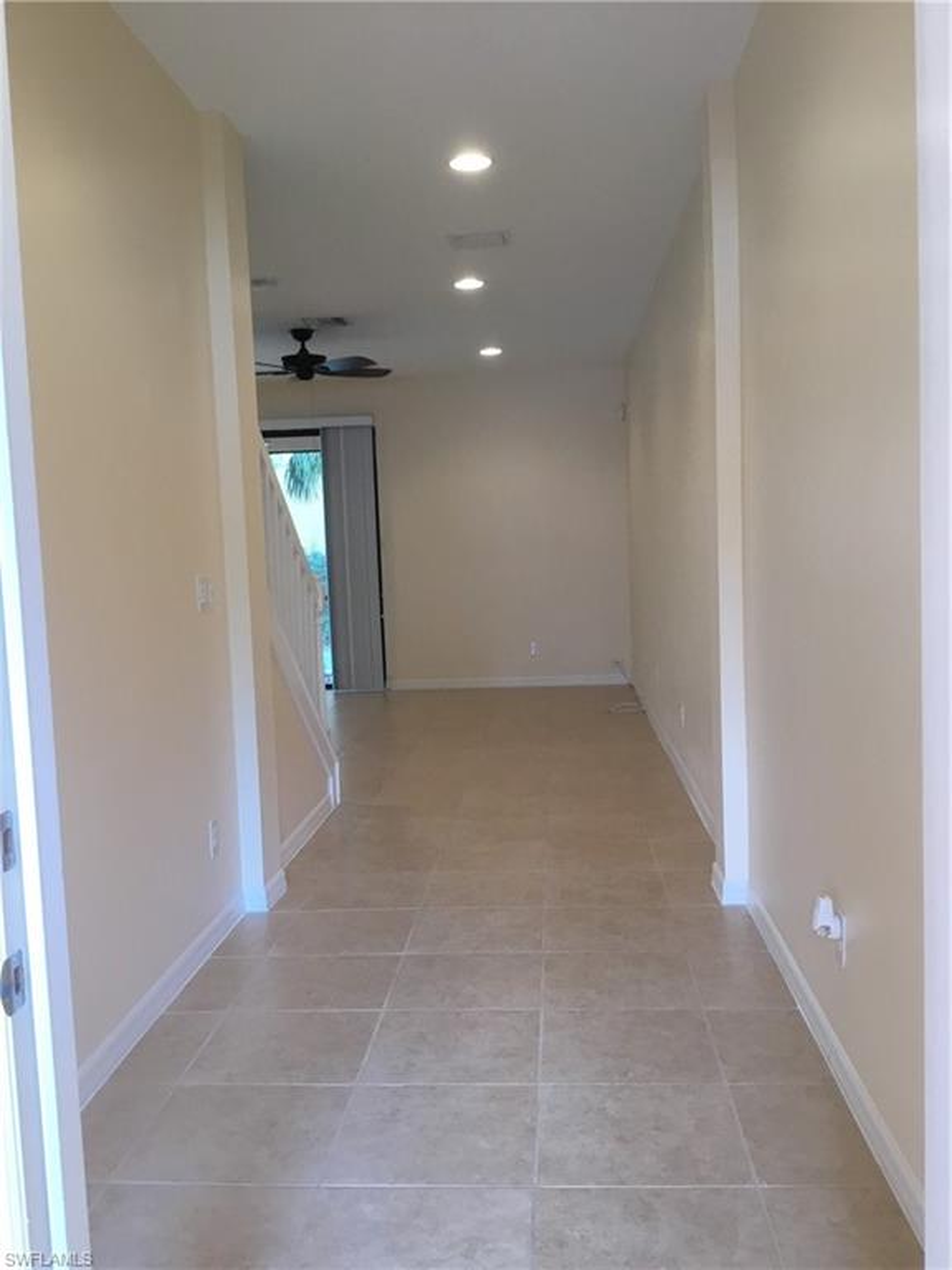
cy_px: 635
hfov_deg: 45.4
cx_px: 476
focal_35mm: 31
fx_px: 1137
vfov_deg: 58.4
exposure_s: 1/30
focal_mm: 3.3
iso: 64
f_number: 2.4
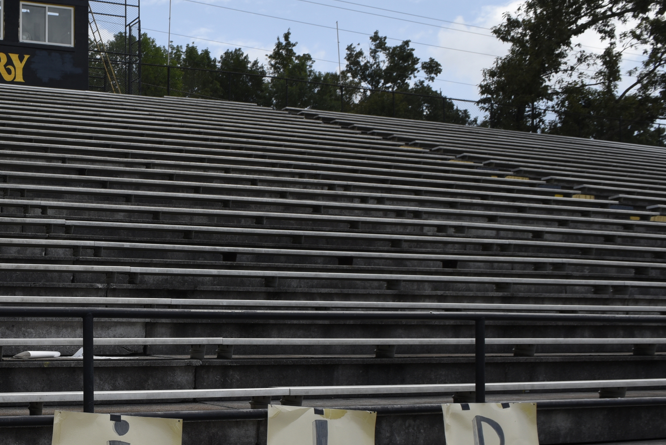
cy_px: 295
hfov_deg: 36.7
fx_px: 907
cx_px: 18
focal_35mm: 49
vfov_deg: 27.4
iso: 100
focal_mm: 24
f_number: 13
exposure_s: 1/125
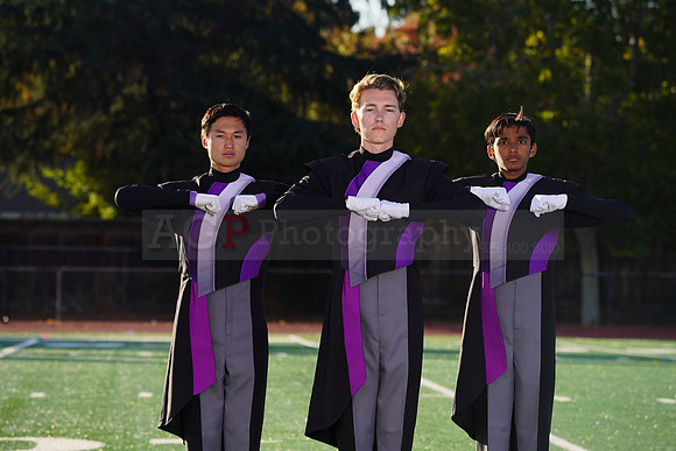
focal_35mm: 196
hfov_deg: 10.5
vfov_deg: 7.0
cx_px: 338
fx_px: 3681
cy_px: 226
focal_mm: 196
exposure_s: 1/250
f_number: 8
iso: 100
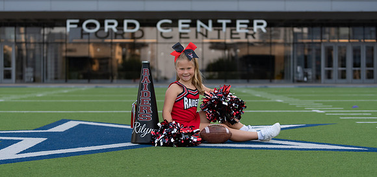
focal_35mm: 78
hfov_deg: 28.3
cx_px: 187
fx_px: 747
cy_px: 82
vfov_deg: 13.5
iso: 160
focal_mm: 70
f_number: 2.8
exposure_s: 1/320
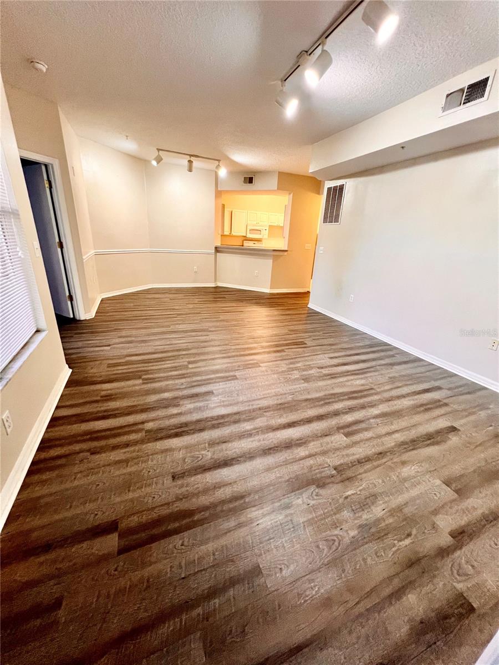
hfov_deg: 89.9
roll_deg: -3.4
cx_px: 250
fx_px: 250
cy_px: 332
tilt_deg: -19.7
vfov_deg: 106.2
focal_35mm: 13
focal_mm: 1.57
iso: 320
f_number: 1.8
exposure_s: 1/60
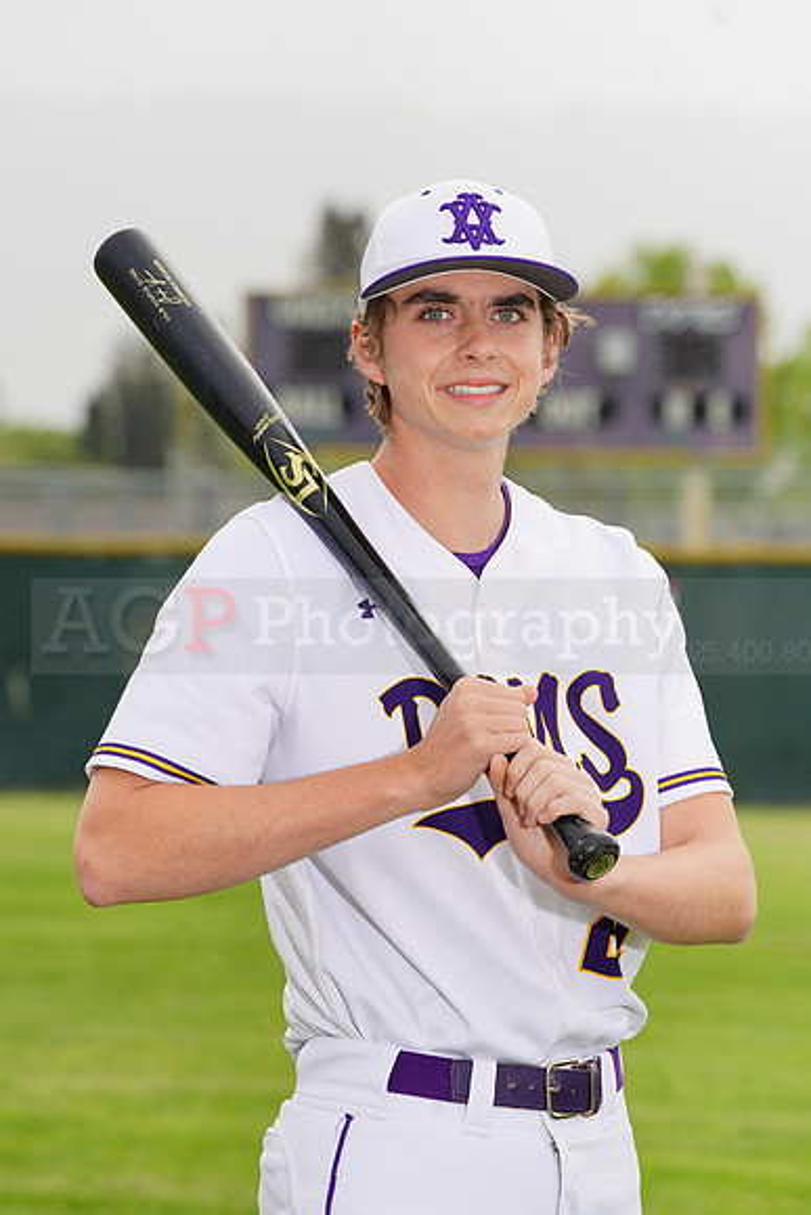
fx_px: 7362
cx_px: 406
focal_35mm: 218
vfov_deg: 9.4
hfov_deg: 6.3
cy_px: 608
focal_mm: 218
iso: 160
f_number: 9
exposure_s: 1/250
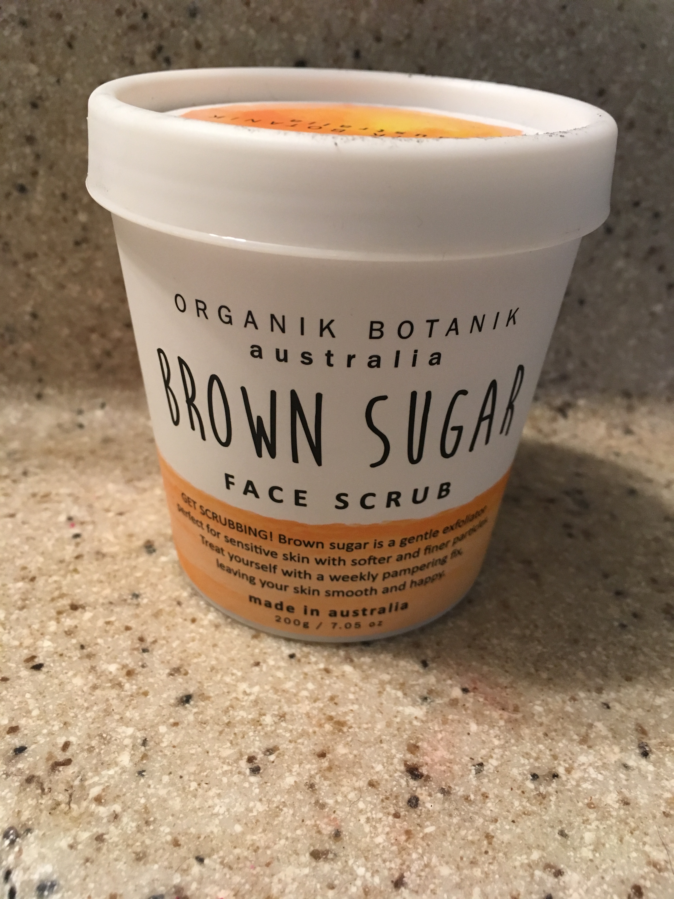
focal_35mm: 29
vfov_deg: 61.7
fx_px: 753
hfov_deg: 48.2
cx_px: 337
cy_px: 450
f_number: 2.2
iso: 125
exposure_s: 1/30
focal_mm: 4.15
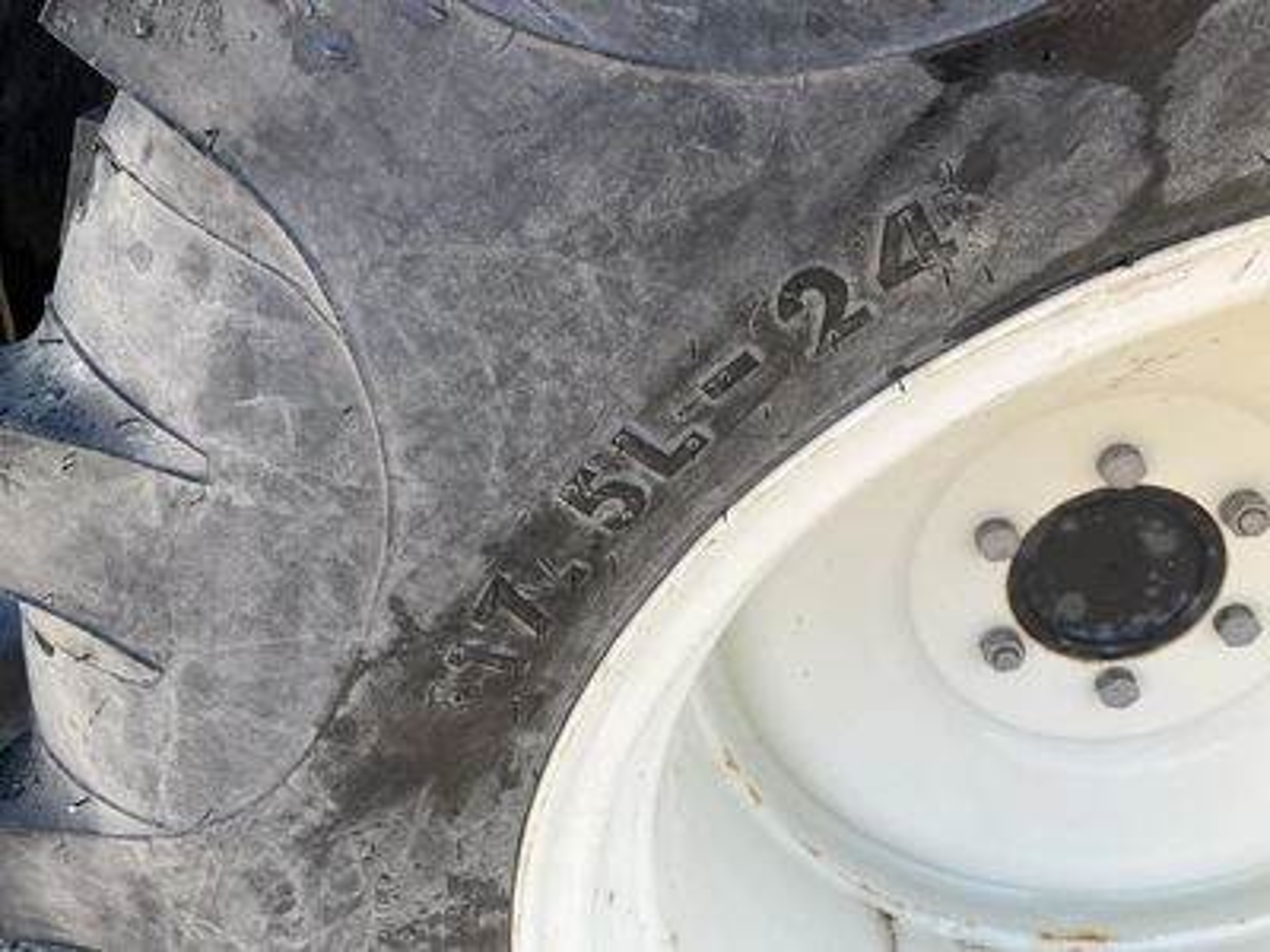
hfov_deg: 61.7
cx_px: 635
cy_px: 476
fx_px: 1064
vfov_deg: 48.2
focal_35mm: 29
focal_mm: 3
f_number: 1.8
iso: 20
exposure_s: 1/205
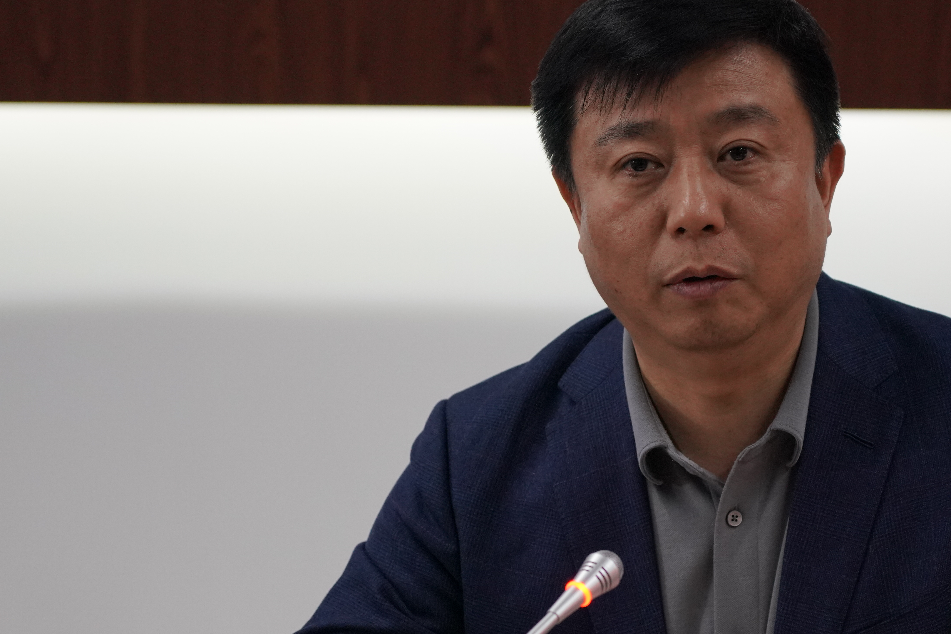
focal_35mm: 191
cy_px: 475
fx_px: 5046
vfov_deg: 7.2
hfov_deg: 10.8
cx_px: 674
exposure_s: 1/160
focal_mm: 105
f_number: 4
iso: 2000
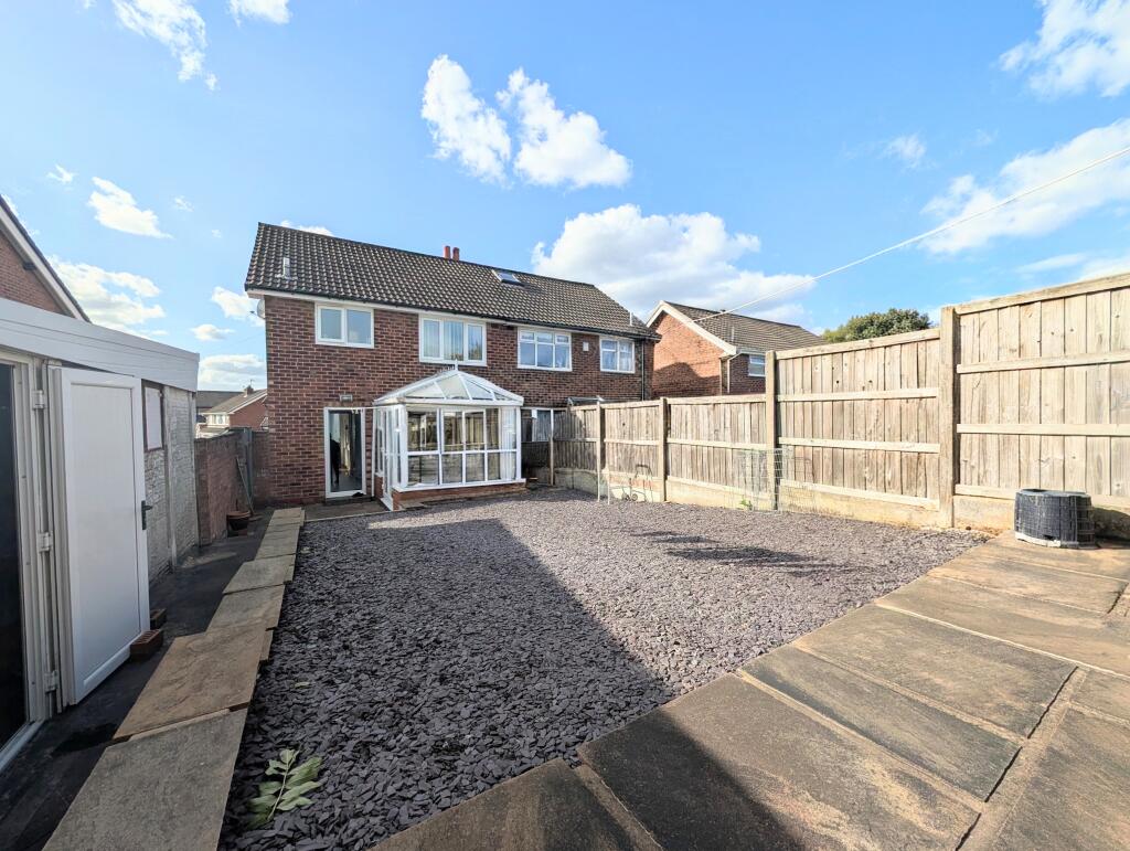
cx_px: 565
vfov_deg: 94.6
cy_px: 426
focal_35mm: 12
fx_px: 392
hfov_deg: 110.5
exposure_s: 1/3906
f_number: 1.7
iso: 53
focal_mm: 2.02
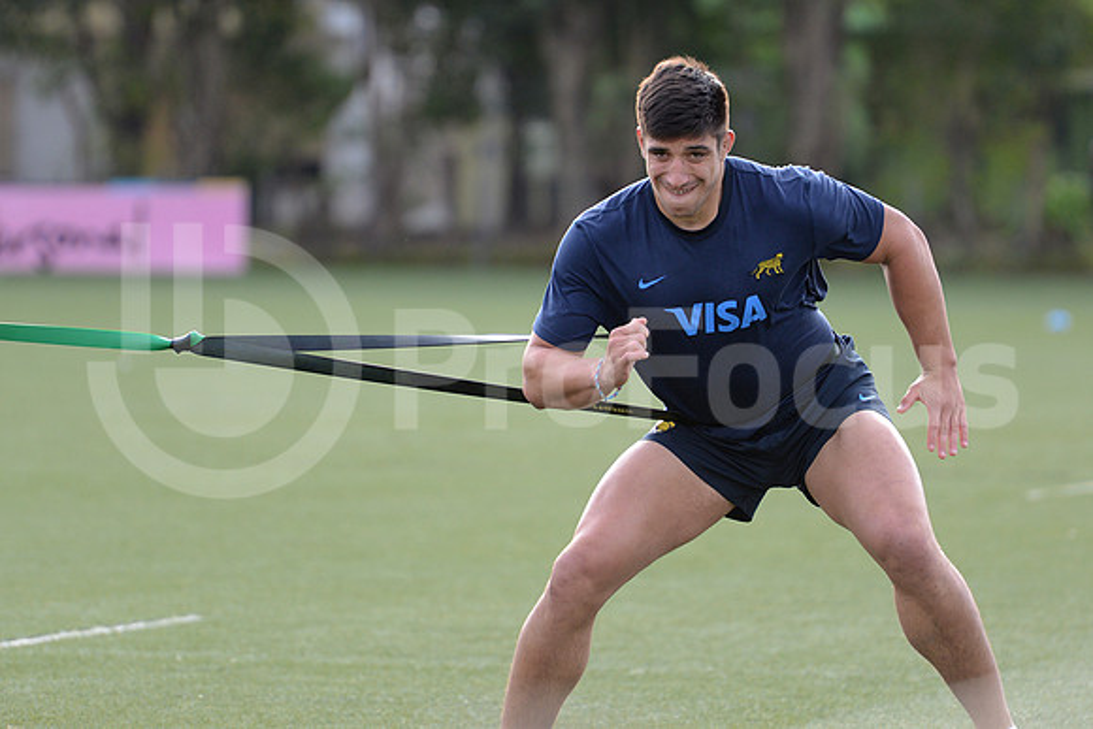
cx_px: 546
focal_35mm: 280
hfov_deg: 7.4
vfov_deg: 4.9
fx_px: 8503
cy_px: 364
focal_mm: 280
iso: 800
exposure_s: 1/1000
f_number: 4
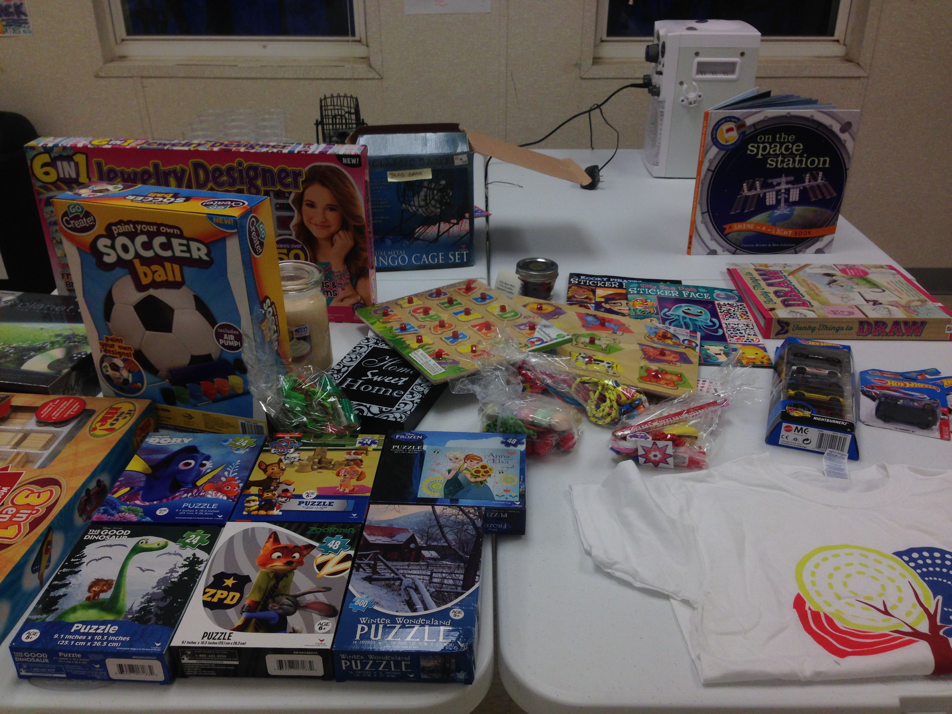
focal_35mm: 33
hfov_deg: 55.4
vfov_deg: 42.9
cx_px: 476
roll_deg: -1.1
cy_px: 357
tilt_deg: -29.5
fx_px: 908
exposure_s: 1/120
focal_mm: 4.12
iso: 64
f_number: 2.4
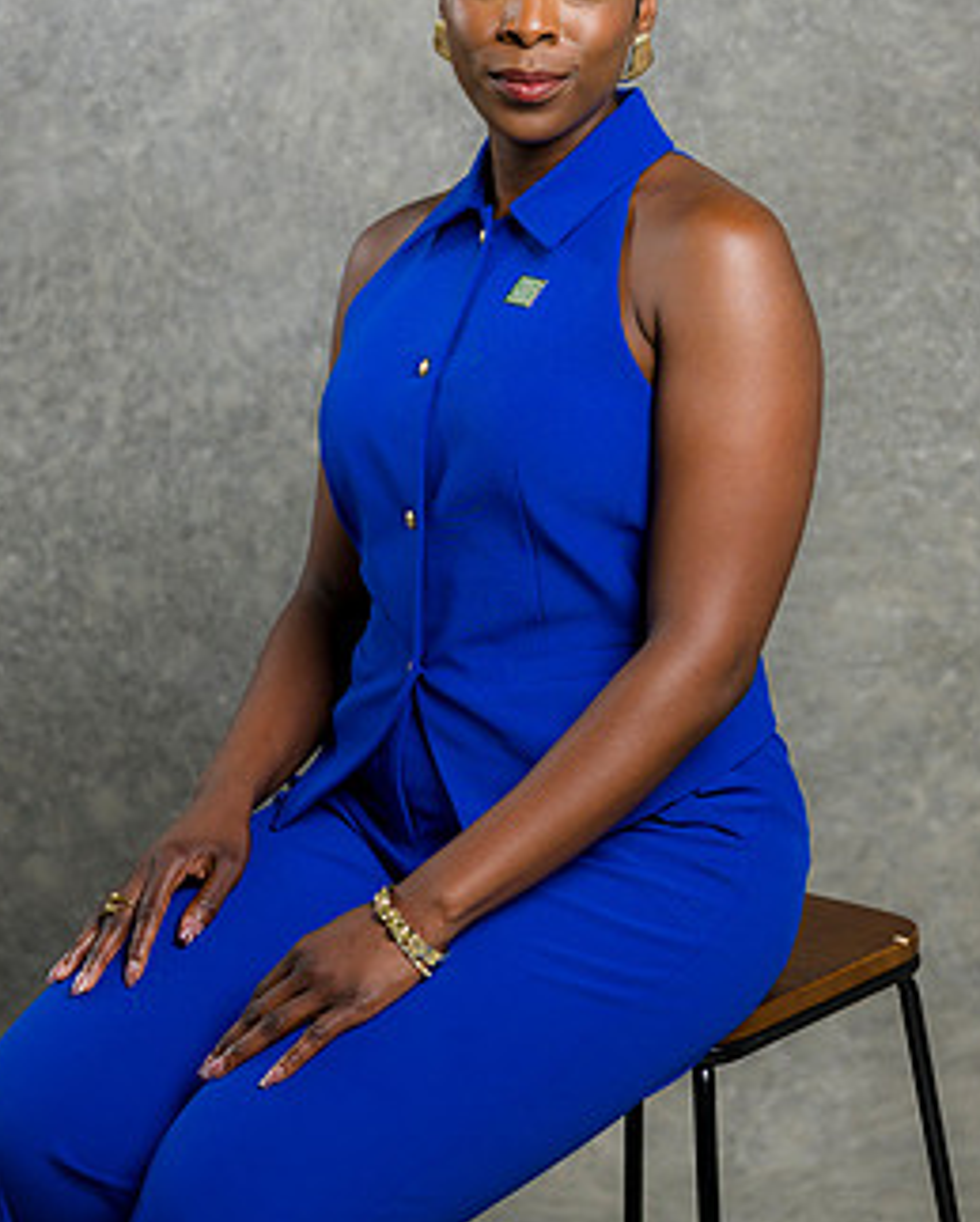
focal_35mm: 111
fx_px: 4019
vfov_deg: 17.3
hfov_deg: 13.9
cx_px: 511
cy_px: 473
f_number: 5
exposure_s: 1/200
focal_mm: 85
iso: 125
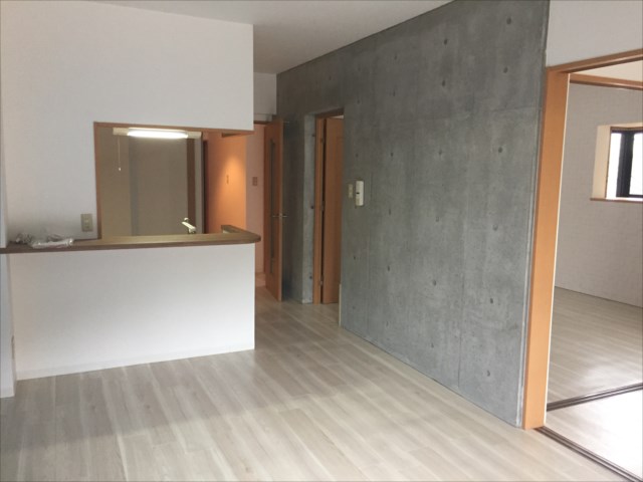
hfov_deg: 61.7
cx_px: 322
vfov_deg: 48.2
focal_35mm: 29
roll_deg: -0.2
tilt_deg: -6.3
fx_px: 539
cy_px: 241
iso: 160
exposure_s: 1/30
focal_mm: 4.15
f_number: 2.2
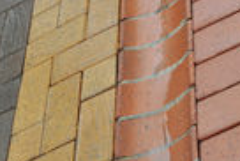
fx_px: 881
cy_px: -104
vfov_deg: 10.0
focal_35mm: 132
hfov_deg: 15.3
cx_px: 226
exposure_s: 1/125
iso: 200
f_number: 5.6
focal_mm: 24
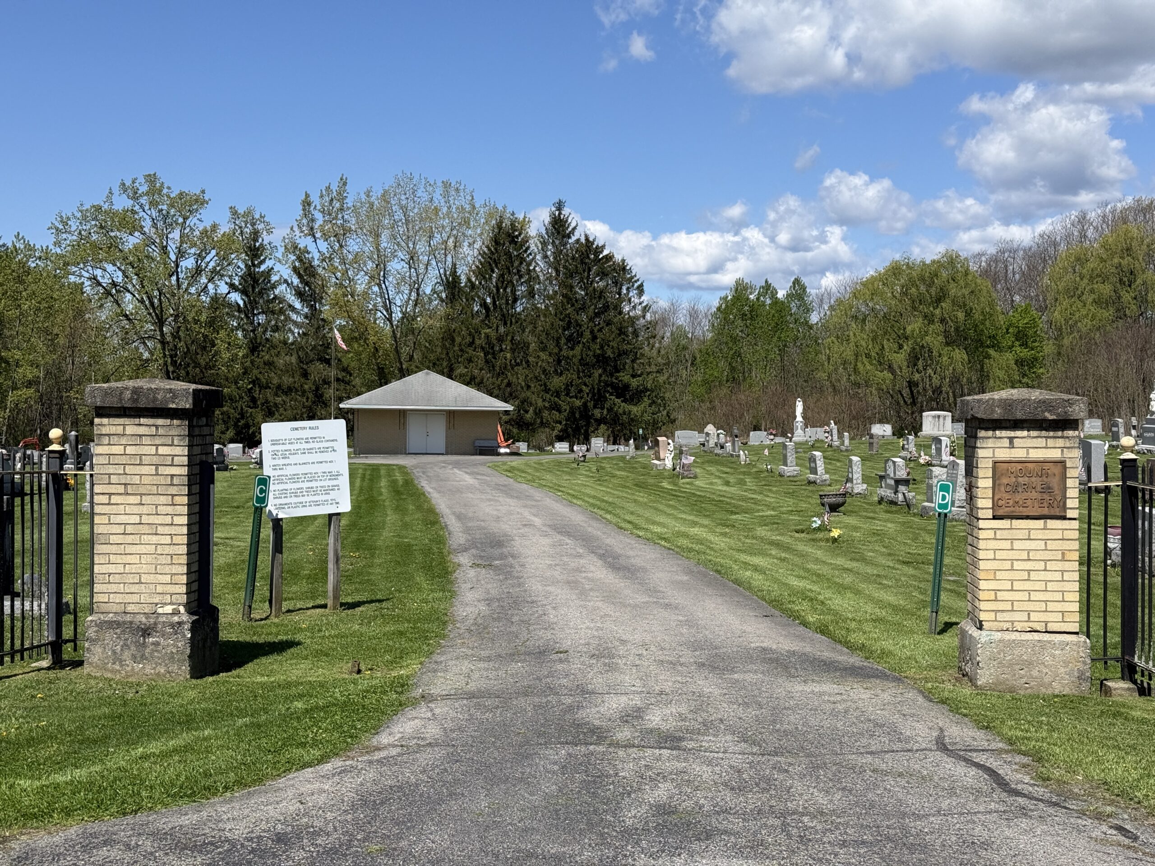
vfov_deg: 30.3
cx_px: 578
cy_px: 433
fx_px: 1602
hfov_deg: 39.7
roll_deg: -0.2
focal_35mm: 48
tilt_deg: -0.8
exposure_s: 1/5587
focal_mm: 6.76
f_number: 1.78
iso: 64
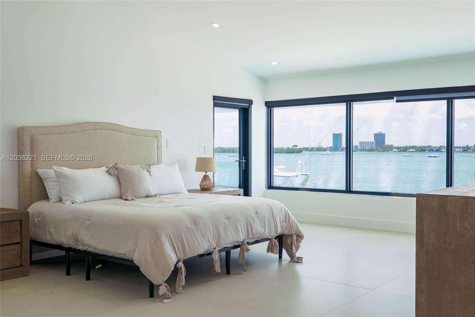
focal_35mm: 36
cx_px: 238
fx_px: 475
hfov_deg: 53.1
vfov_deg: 36.9
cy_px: 158
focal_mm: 24
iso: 640
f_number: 5.6
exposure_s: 1/400
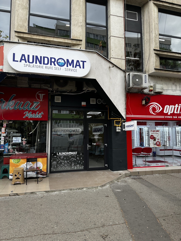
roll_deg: -0.7
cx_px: 90
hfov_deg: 56.8
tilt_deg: +5.5
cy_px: 120
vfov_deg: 71.6
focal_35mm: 24
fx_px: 167
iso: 80
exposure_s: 1/361
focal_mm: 6.86
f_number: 1.78
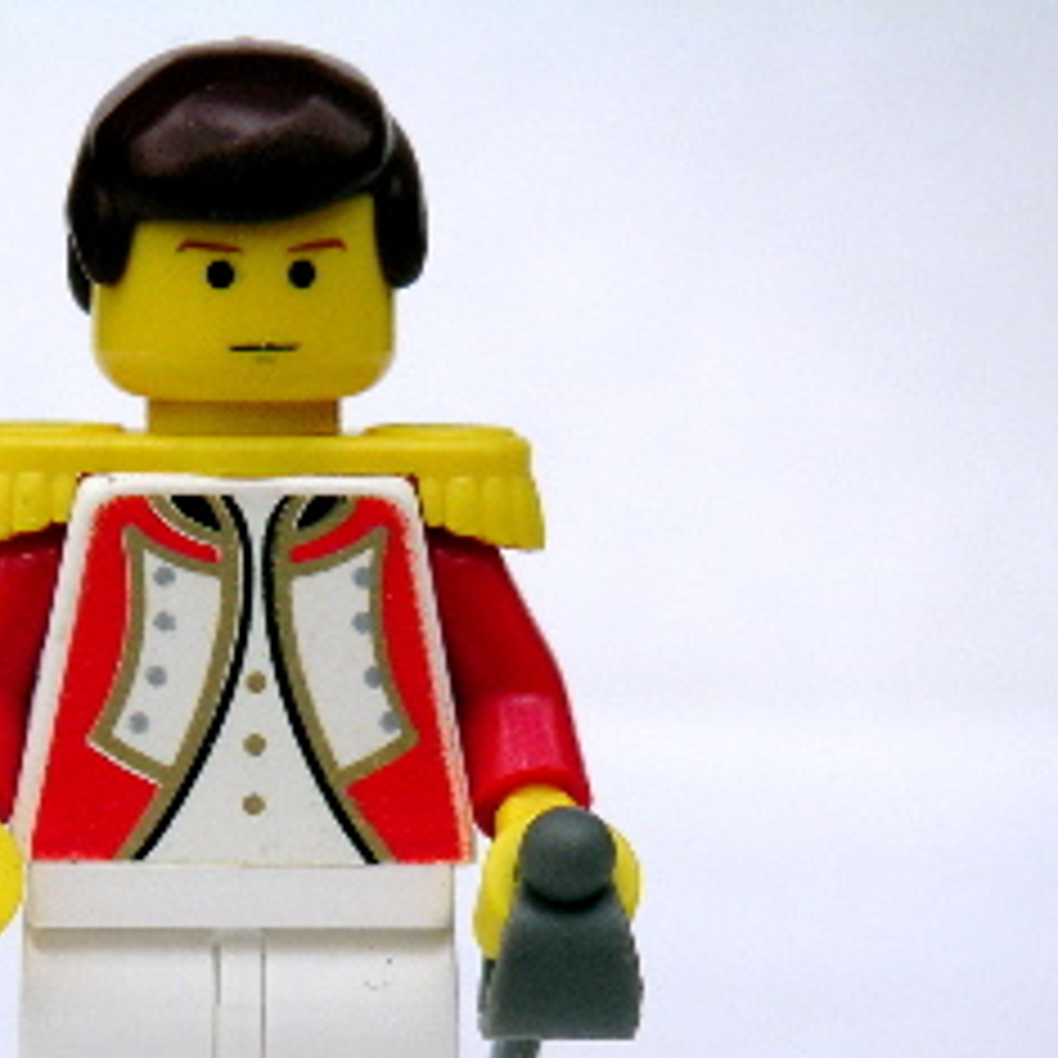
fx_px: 6501
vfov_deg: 9.3
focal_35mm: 188
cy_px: 754
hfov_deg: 9.3
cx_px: 243
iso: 50
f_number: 3.6
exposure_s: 1/750
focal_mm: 17.1
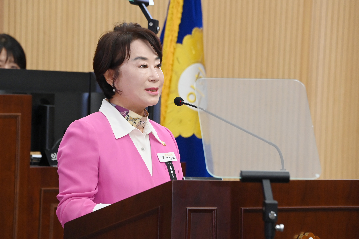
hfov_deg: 10.3
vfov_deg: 6.9
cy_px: 120
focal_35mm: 200
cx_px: 180
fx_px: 1994
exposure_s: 1/250
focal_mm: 200
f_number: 7.1
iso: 8000
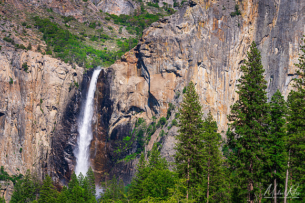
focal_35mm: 125
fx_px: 1059
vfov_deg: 11.0
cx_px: 152
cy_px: 102
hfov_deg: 16.4
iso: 64
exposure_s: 1/250
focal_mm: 125
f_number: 8
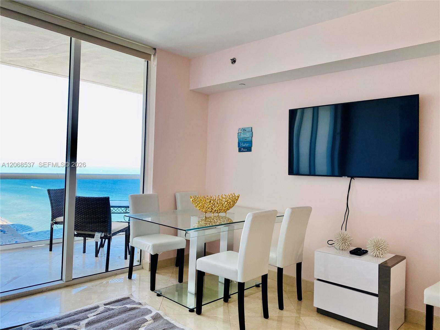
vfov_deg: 53.1
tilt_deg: -1.1
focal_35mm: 26
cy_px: 165
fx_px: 330
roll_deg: -2.5
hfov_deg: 67.3
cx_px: 220
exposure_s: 1/120
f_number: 1.8
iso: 64
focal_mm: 4.25
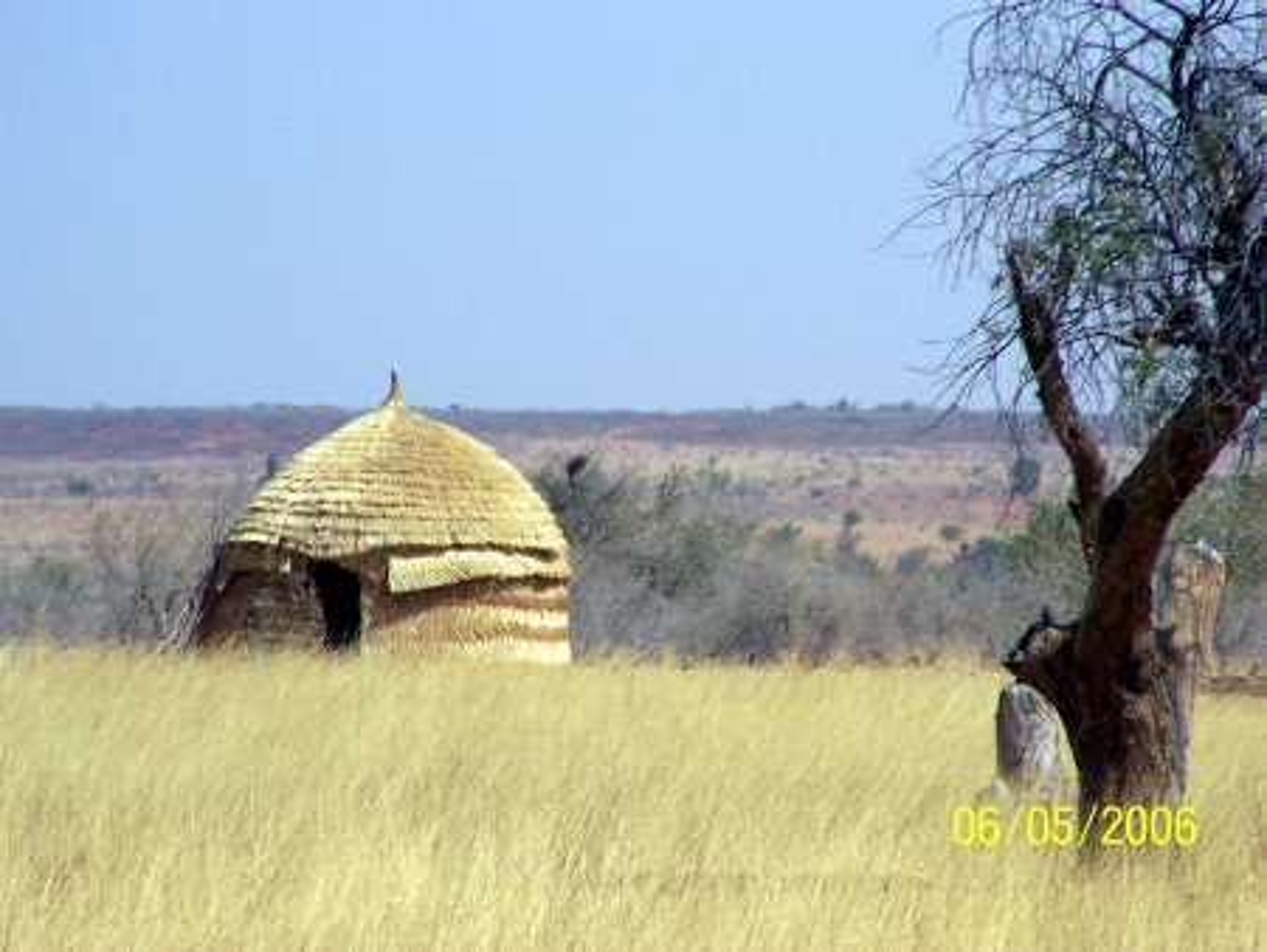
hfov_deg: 5.2
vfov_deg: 3.9
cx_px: 634
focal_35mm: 380
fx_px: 13916
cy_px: 476
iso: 80
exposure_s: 1/750
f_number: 7.1
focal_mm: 63
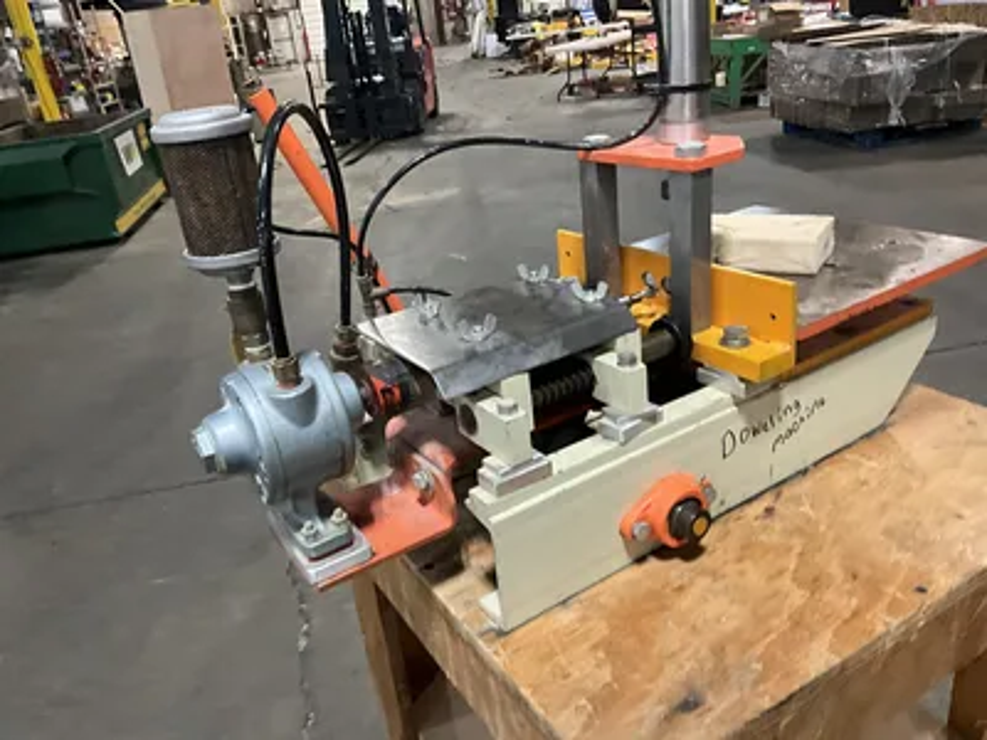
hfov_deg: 61.7
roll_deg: +8.5
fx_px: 827
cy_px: 370
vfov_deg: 48.2
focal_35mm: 29
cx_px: 494
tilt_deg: -24.6
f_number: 1.8
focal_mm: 3
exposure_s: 1/40
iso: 320
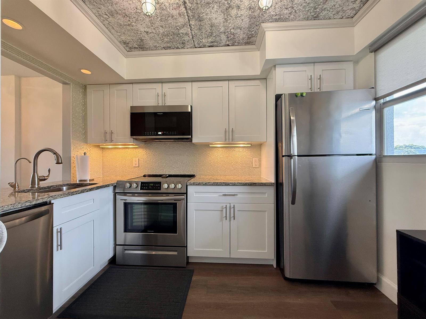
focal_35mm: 14
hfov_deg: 102.1
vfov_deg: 85.6
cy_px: 160
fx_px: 172
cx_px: 213
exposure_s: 1/120
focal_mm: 2.22
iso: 320
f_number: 2.2
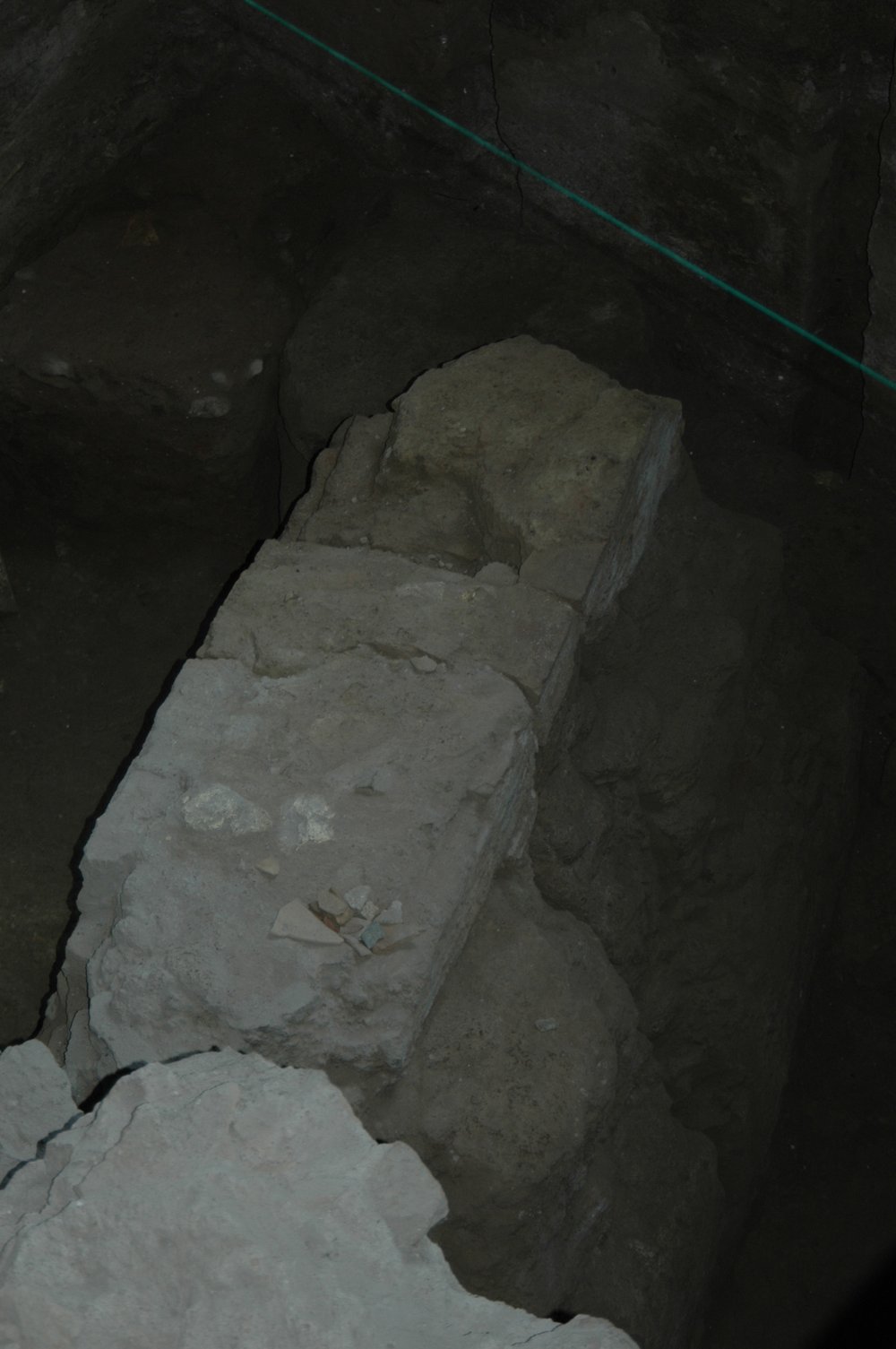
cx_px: 448
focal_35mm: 78
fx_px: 2918
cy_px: 674
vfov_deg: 26.0
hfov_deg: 17.5
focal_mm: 52
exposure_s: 1/60
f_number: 5
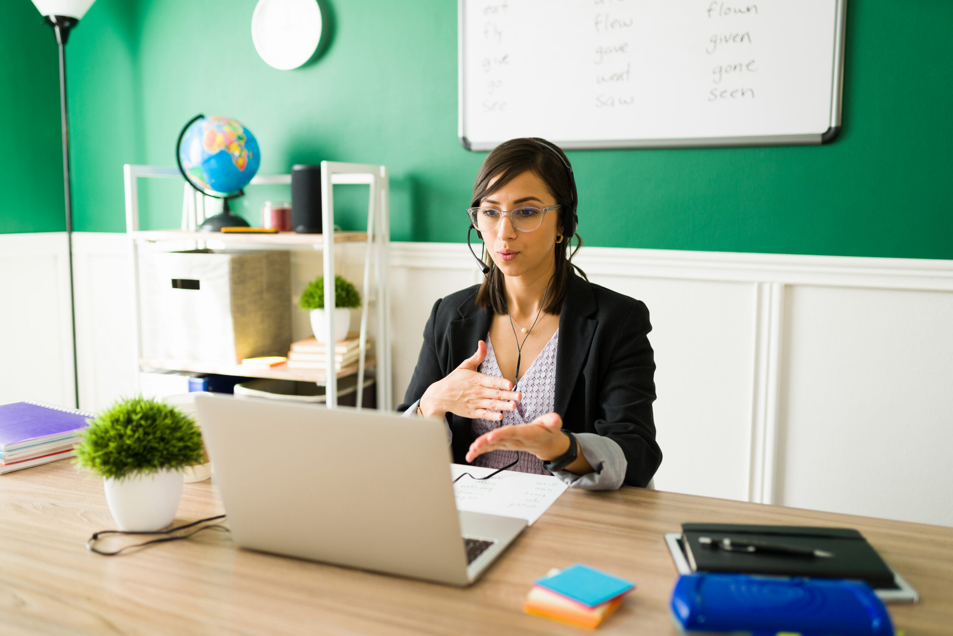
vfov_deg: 37.9
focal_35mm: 35
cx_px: 476
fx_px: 927
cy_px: 318
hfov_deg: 54.4
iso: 320
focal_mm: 35
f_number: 1.8
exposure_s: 1/160
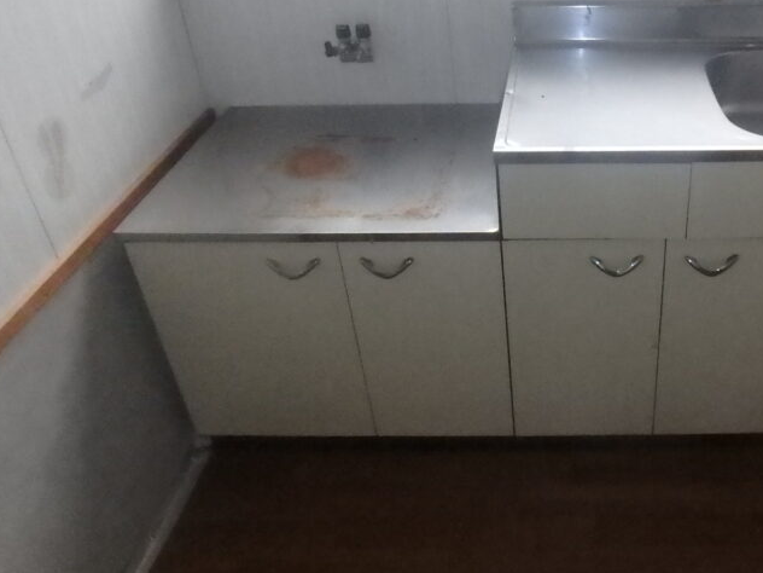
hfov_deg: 51.3
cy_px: 198
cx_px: 586
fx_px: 749
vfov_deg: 41.3
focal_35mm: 34
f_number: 6
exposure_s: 1/30
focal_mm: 3.7
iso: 1600
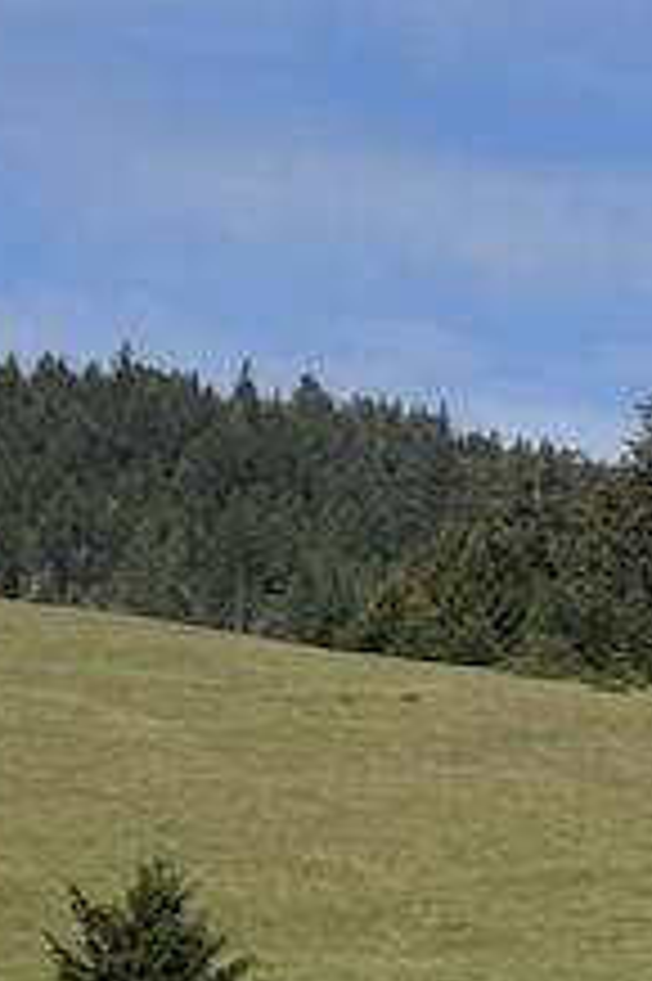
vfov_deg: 8.6
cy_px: 702
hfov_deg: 5.3
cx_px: 2271
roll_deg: -1.0
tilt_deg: +9.5
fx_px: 6475
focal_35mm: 238
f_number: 1.78
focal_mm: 6.76
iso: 64
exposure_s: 1/7092
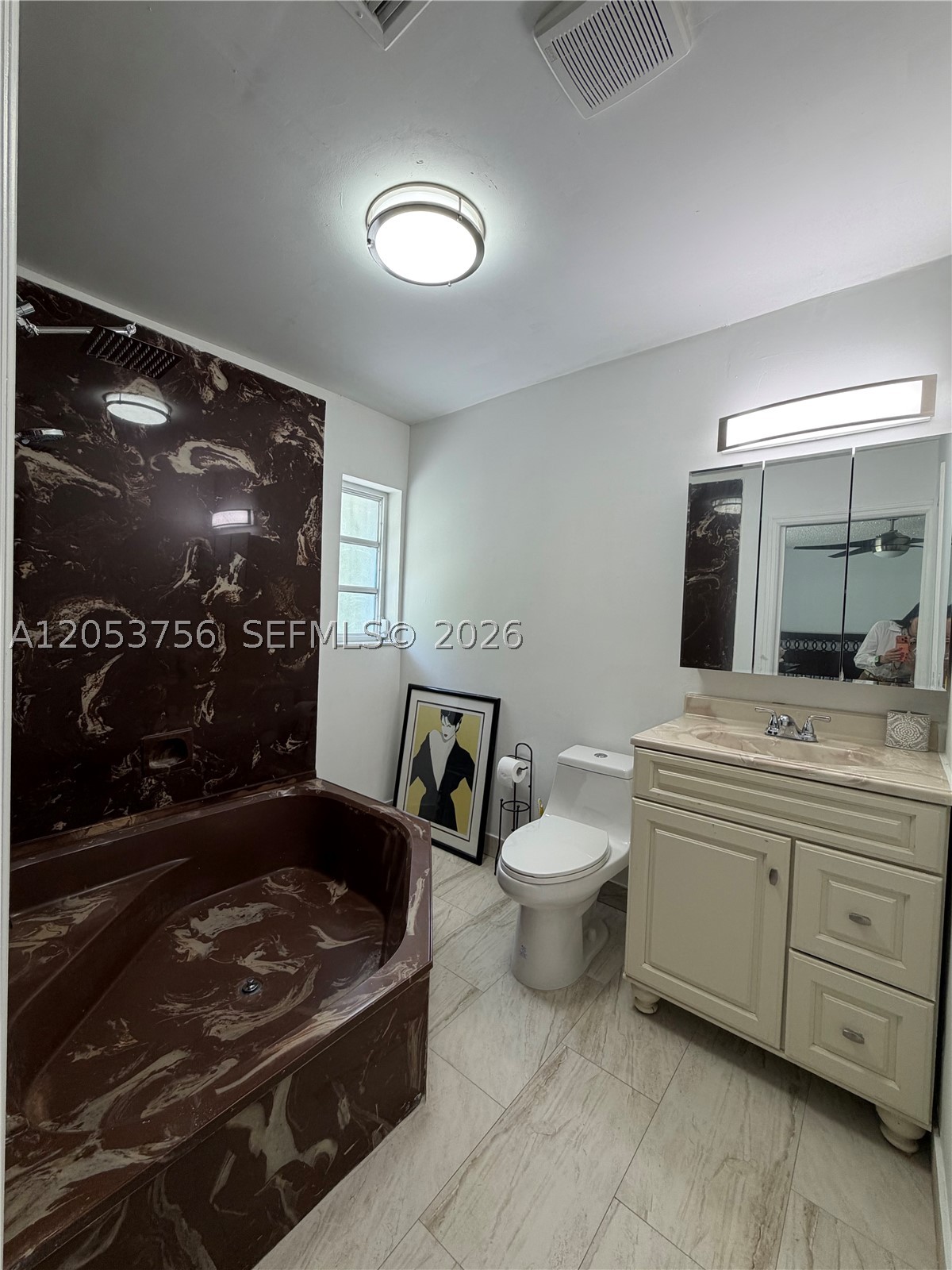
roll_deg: -1.7
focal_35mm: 14
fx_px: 513
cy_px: 635
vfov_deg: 102.1
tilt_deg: -1.8
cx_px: 476
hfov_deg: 85.7
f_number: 2.2
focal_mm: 2.22
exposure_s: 1/120
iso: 125
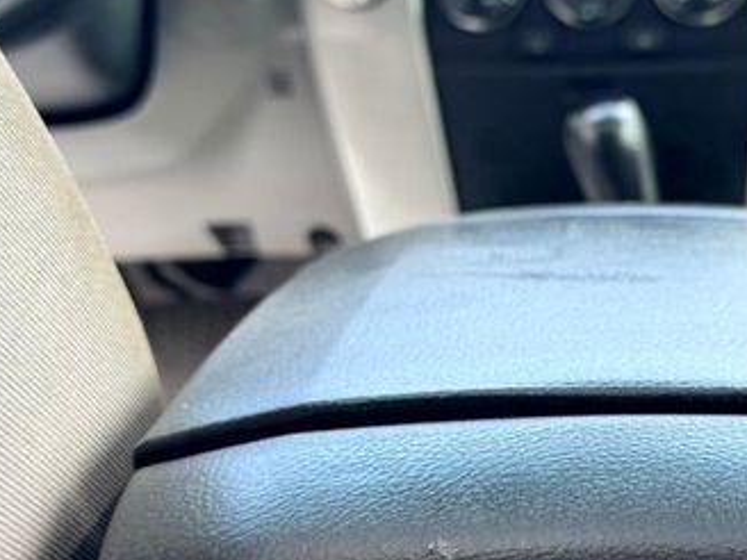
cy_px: 341
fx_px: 1618
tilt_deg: -14.6
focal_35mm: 75
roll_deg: +0.7
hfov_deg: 25.7
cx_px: 549
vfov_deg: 19.6
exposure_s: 1/214
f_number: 1.78
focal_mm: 6.76
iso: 100
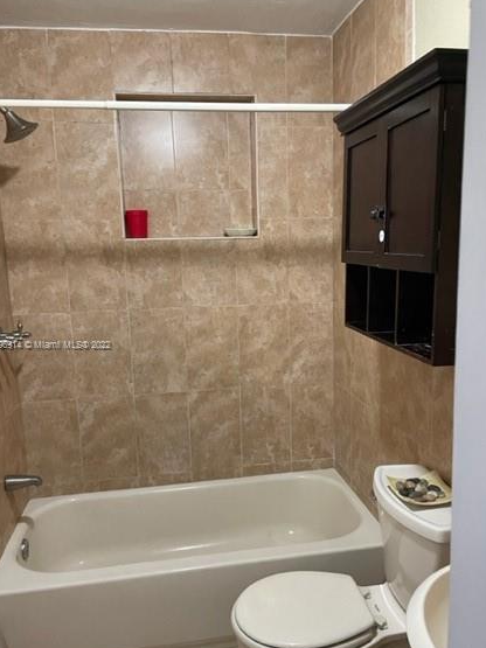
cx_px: 257
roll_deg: +1.9
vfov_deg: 59.9
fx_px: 562
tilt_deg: -8.1
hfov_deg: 46.8
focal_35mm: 30
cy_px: 346
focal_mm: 4.2
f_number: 1.6
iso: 400
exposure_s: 1/60
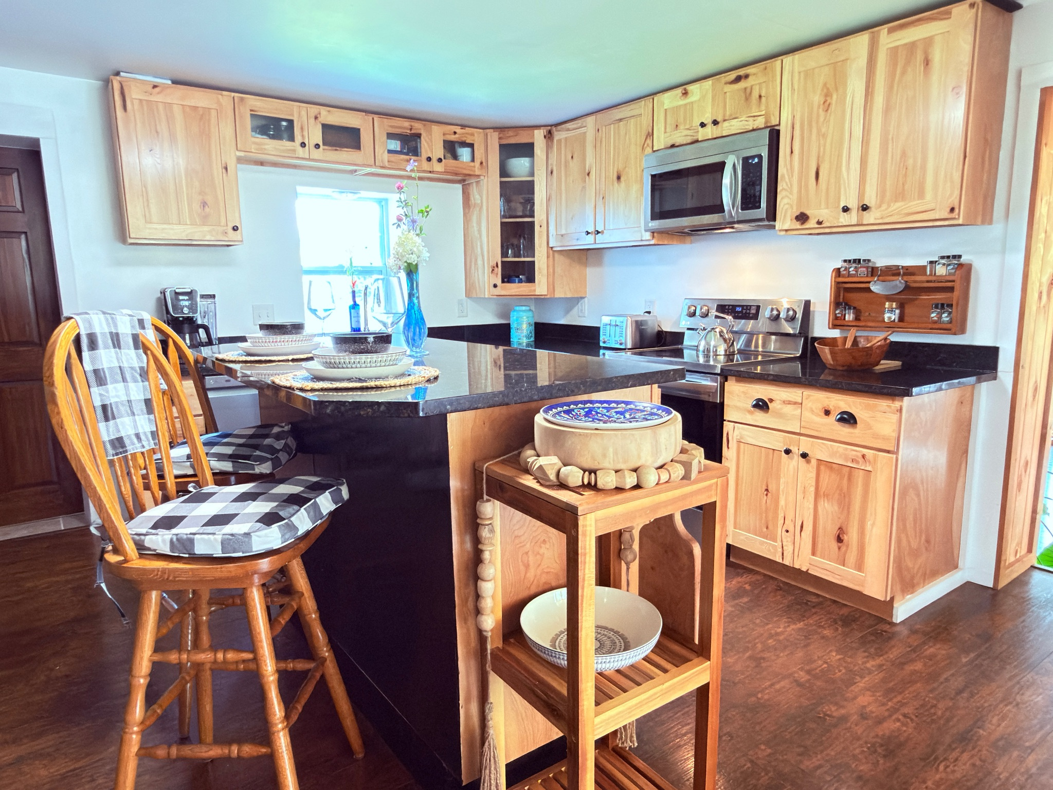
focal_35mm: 22
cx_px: 526
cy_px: 395
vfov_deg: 61.1
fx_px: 669
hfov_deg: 76.4
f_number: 2.2
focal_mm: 2.22
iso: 500
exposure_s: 1/17
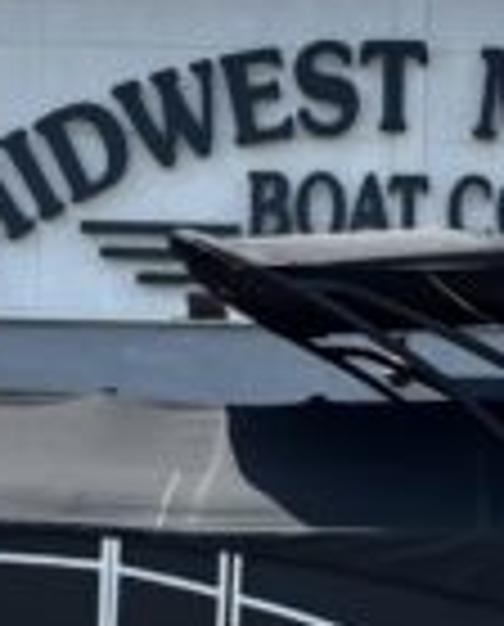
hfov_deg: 15.8
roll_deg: -1.6
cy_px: 455
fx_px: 1801
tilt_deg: +3.8
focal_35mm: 97
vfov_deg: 19.6
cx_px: 416
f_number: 1.6
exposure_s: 1/2710
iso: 50
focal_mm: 5.96
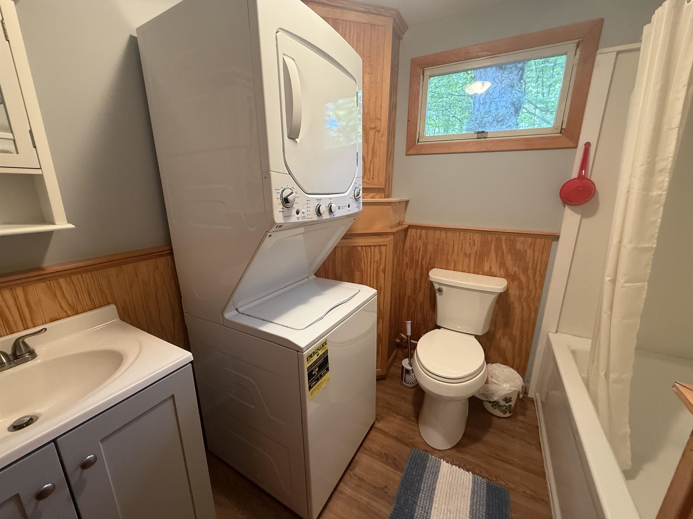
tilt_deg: -13.6
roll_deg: -0.5
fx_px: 280
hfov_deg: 102.1
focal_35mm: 14
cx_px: 346
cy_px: 260
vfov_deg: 85.7
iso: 400
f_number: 2.2
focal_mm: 2.22
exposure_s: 1/60
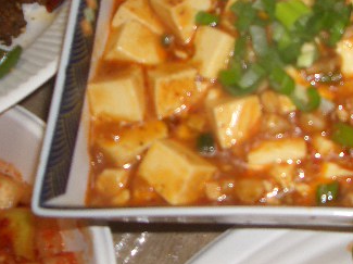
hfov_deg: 27.6
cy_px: 103
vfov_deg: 21.2
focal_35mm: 69
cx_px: 287
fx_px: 703
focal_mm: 5.8
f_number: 2.6
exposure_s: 1/60
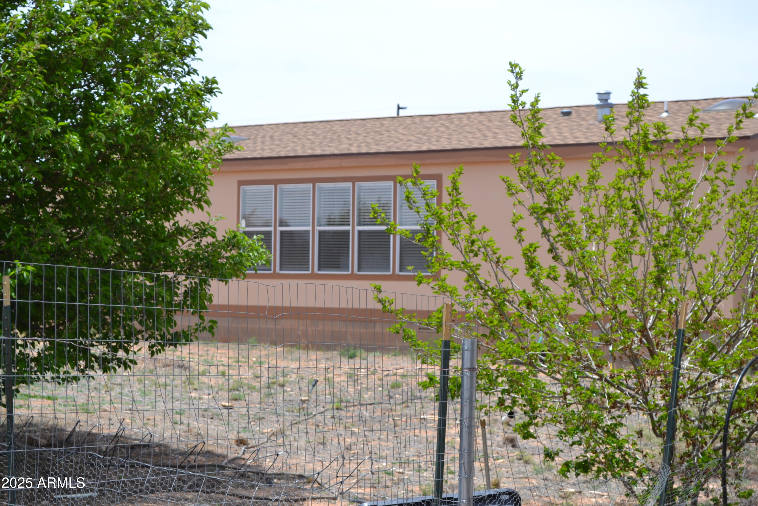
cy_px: 253
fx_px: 1737
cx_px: 379
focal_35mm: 82
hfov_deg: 24.6
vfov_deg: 16.6
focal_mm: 55
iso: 100
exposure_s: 1/250
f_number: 8
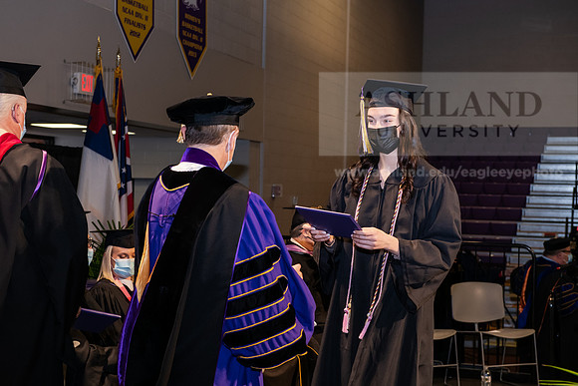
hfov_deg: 32.4
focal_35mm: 62
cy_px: 193
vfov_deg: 21.9
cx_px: 289
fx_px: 996
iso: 1600
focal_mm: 62
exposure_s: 1/200
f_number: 6.3
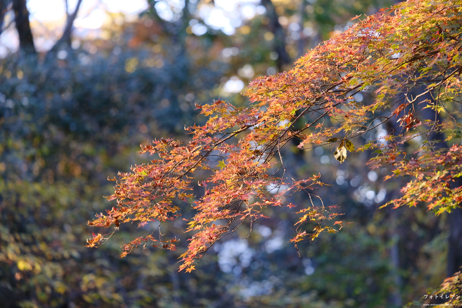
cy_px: 154
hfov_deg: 6.0
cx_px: 231
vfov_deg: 4.0
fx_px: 4427
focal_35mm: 345
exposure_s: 1/26
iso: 800
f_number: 6.7
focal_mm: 230
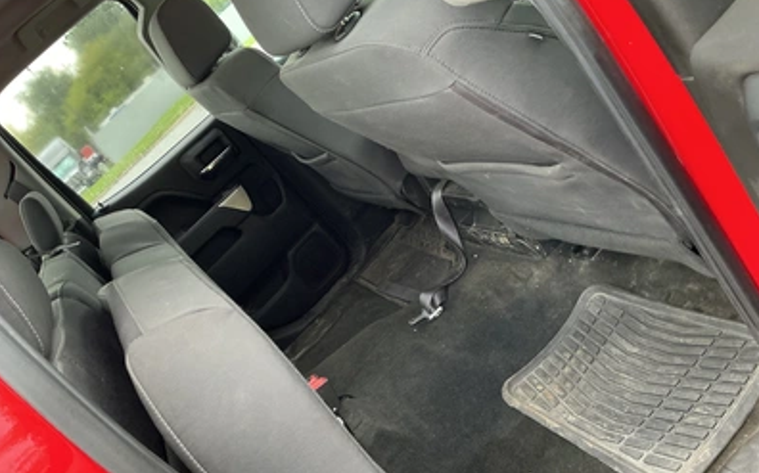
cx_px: 380
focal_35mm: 30
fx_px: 620
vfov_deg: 41.7
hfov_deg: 62.9
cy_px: 259
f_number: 1.8
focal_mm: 3
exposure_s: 1/60
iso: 200
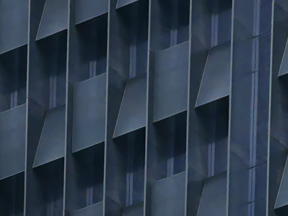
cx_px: -524
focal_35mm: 571
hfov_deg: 3.4
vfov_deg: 2.6
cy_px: 18
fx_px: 4751
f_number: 5
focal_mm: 45
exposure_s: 1/1300
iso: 200
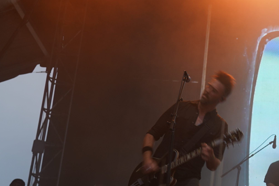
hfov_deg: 20.8
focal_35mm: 89
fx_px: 690
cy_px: 82
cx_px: 362
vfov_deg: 15.4
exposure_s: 1/60
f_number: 4
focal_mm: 30
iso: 100
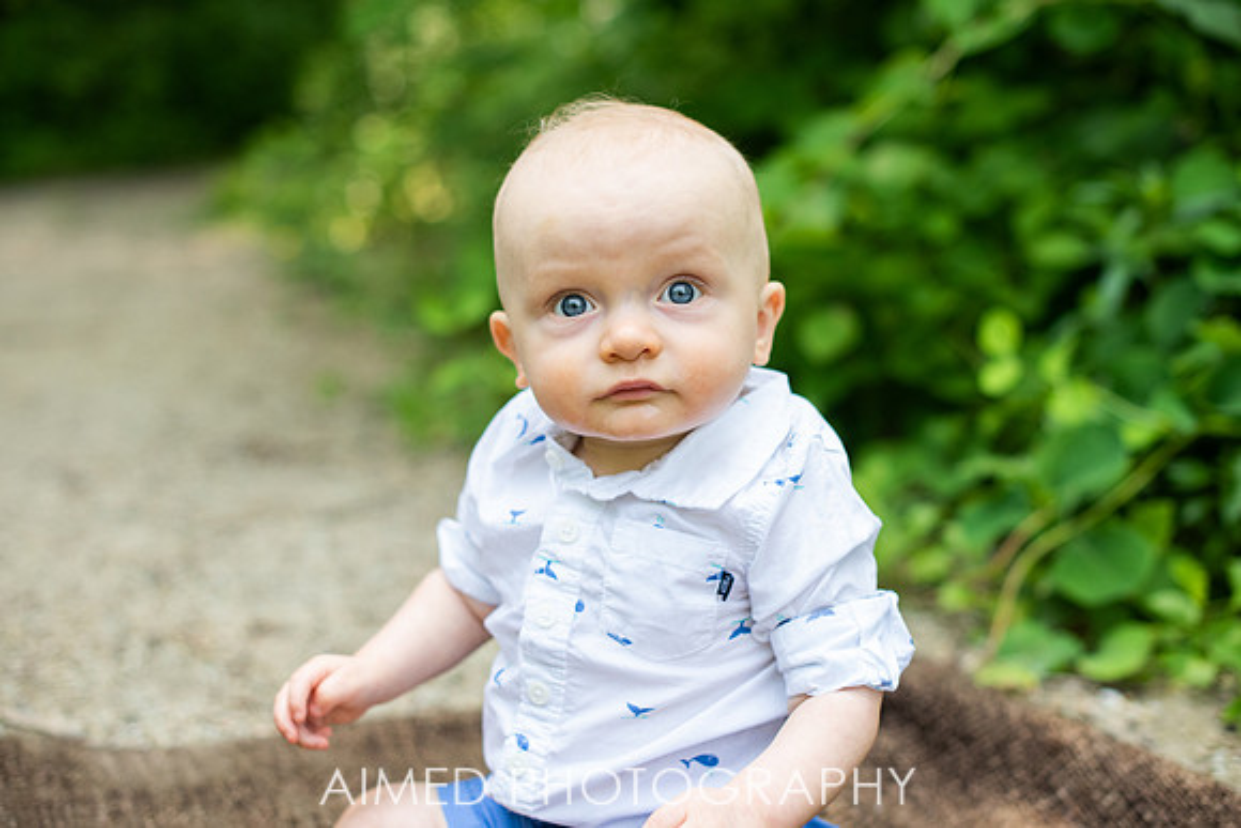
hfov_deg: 34.9
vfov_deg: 23.7
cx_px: 609
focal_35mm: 57
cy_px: 444
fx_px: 1971
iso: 500
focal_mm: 50
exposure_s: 1/1250
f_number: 2.5
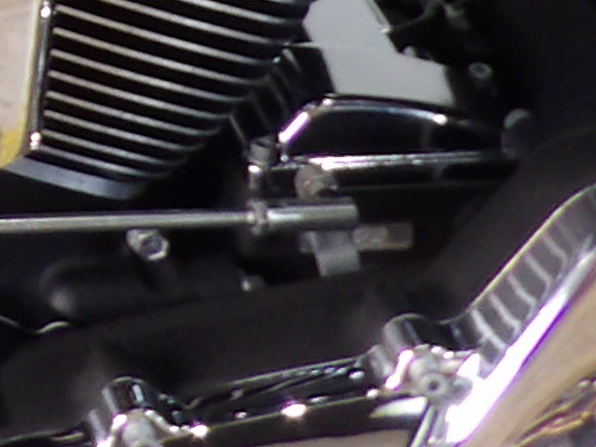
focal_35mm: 162
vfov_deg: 7.7
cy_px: -988
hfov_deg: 10.7
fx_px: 2789
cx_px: -743
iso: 190
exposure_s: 1/33
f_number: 3.2
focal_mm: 4.3
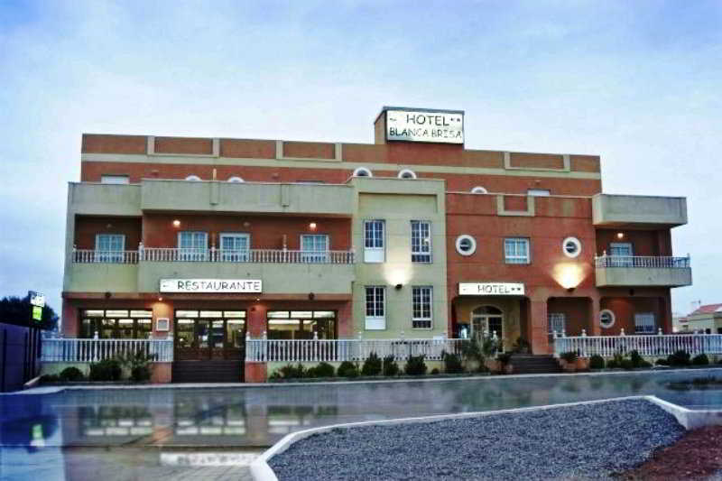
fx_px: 722
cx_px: 361
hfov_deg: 53.1
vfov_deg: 36.9
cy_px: 240
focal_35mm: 36
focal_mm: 24
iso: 200
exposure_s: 1/3
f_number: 13
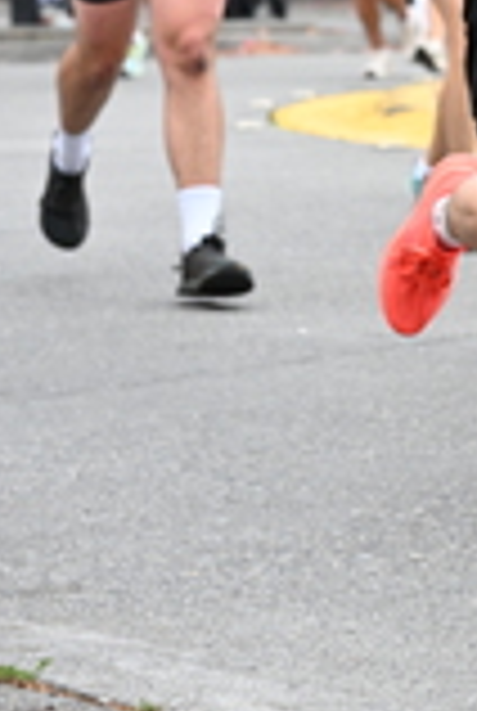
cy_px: -261
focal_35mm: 226
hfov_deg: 6.0
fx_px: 4472
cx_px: 799
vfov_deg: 8.9
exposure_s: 1/800
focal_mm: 65
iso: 1600
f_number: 4
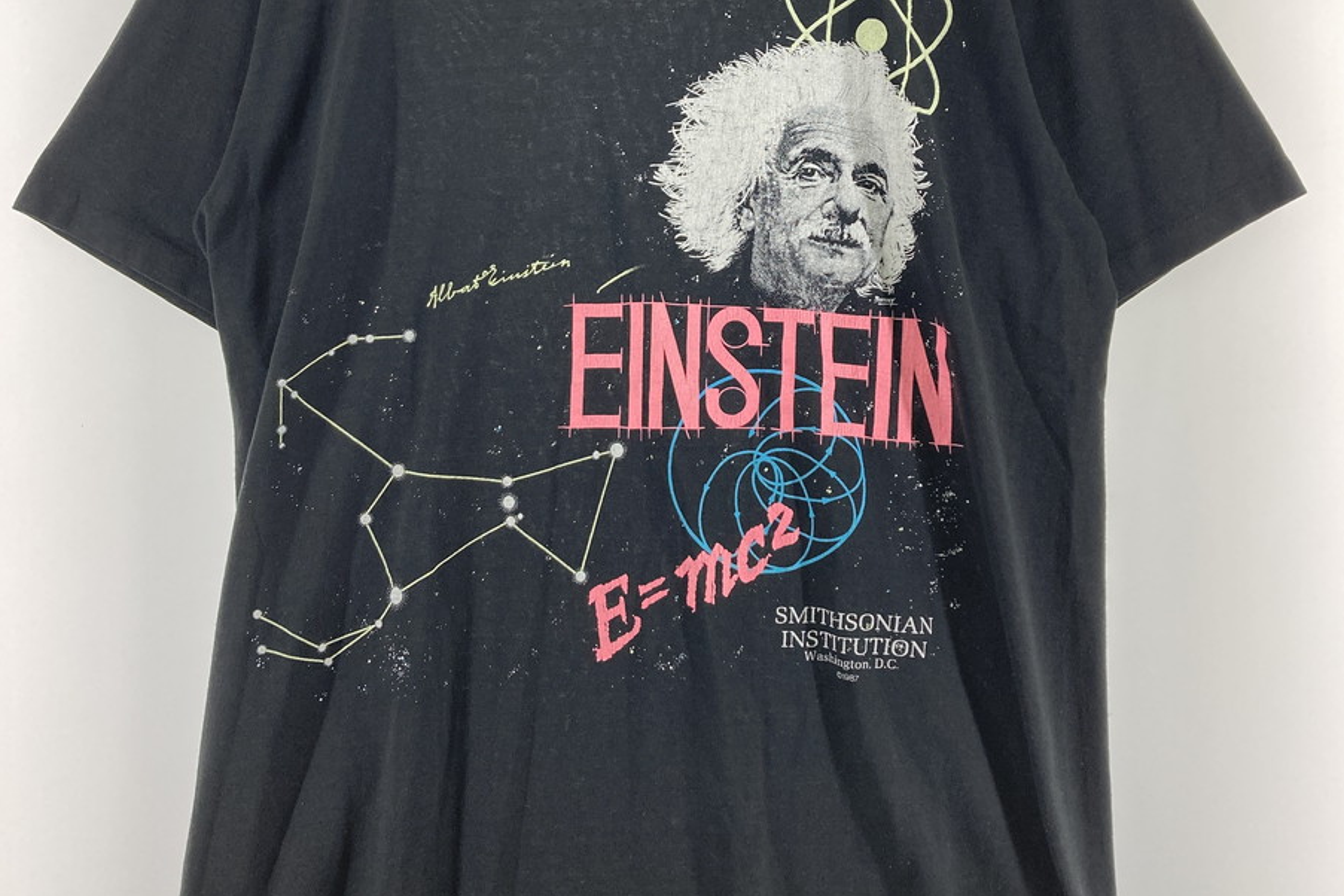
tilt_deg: -17.2
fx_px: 1456
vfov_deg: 33.6
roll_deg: -0.7
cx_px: 672
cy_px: 232
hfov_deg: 49.6
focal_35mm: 39
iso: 50
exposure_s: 1/100
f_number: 1.8
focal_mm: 3.99
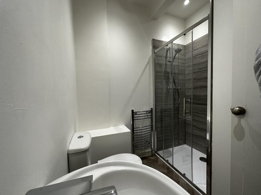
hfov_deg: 102.1
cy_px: 98
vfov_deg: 85.7
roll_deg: -0.3
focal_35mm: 14
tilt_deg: -4.1
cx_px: 130
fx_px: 106
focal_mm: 2.22
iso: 200
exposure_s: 1/100
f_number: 2.2
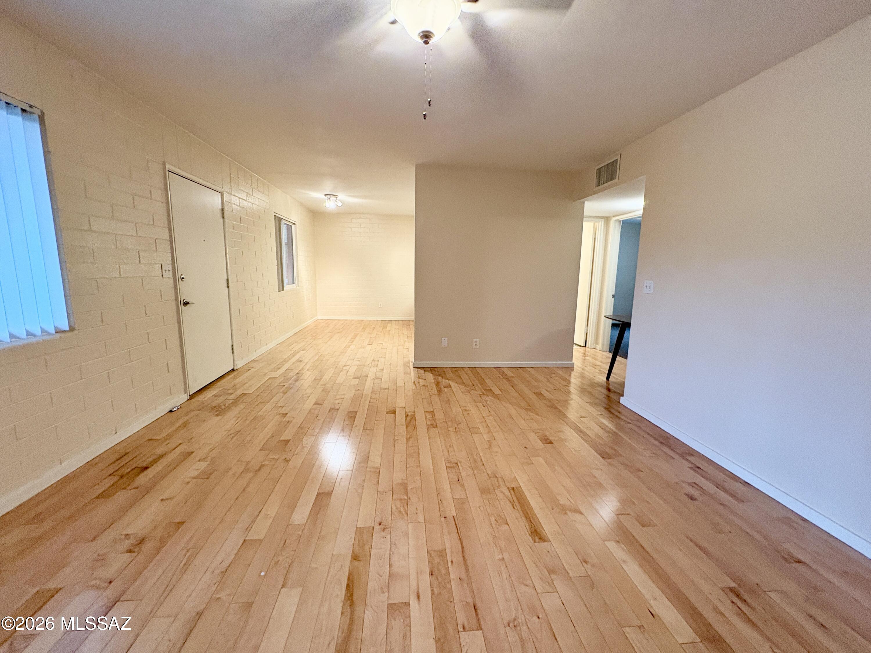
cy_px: 326
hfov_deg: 102.1
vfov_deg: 85.7
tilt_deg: -9.4
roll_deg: +0.8
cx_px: 436
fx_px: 352
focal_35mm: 14
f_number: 2.2
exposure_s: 1/60
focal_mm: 2.22
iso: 400
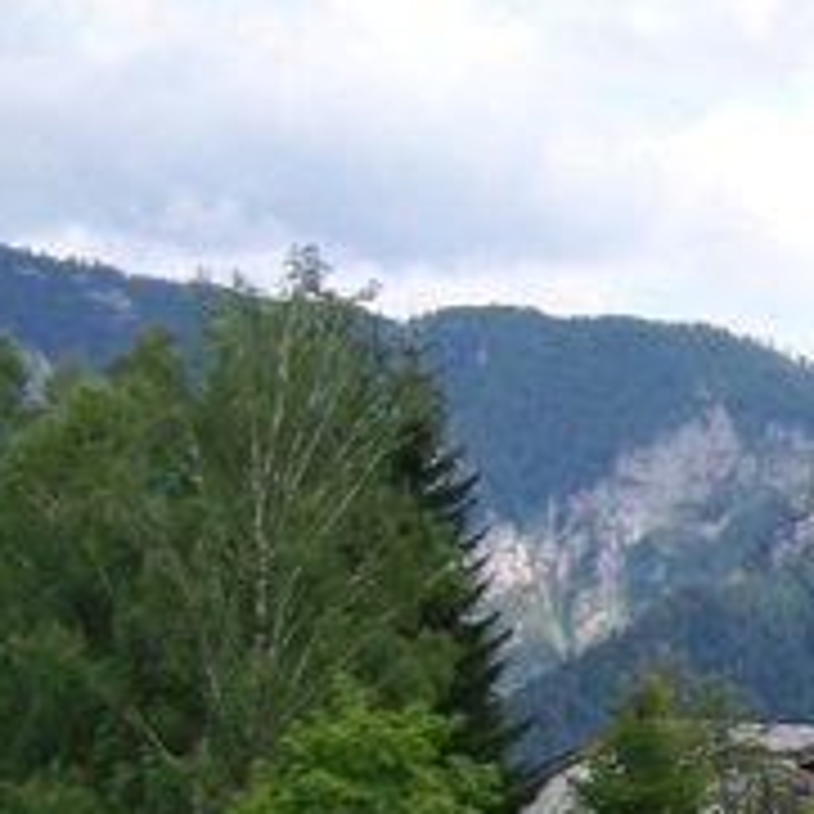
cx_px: 1408
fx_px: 3911
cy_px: 535
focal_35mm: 147
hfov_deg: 11.2
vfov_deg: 11.9
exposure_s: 1/320
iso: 64
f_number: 2.8
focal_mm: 6.3
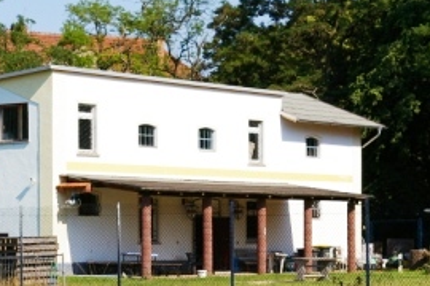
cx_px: 236
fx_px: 1634
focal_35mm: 137
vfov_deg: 10.0
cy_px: 209
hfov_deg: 15.0
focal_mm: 55
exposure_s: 1/350
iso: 200
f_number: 9.5
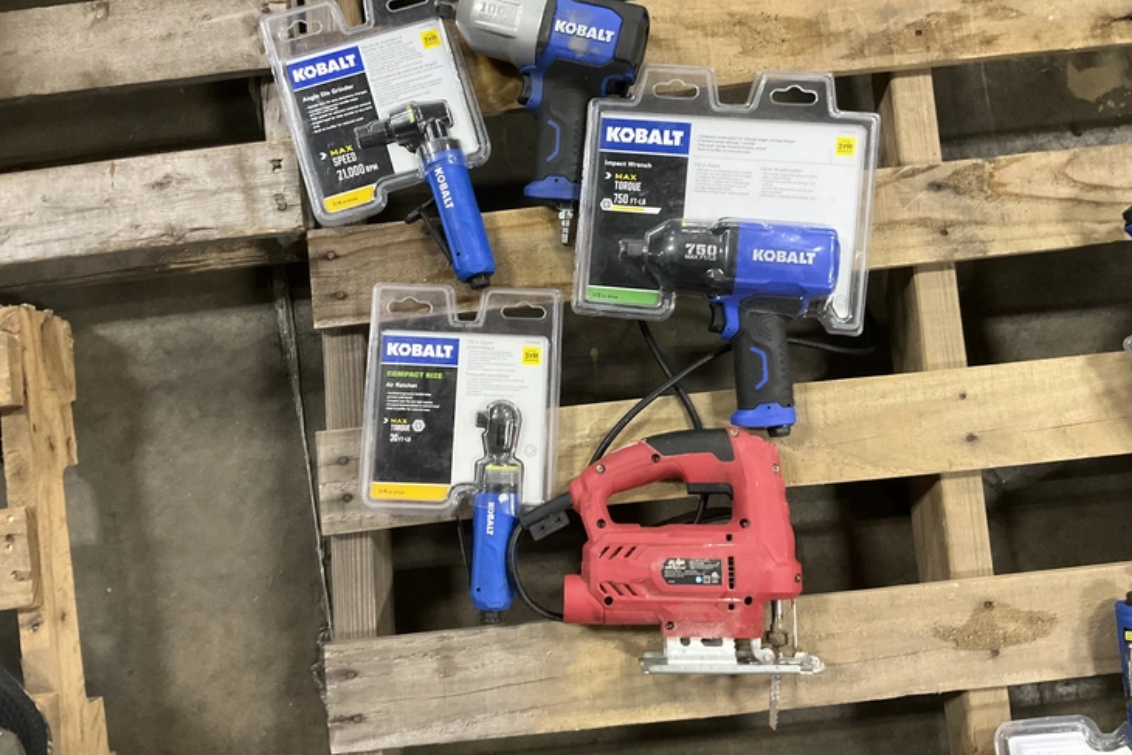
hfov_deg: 60.3
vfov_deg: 42.3
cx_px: 561
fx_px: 975
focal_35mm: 31
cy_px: 328
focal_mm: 3
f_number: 1.8
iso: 250
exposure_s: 1/40
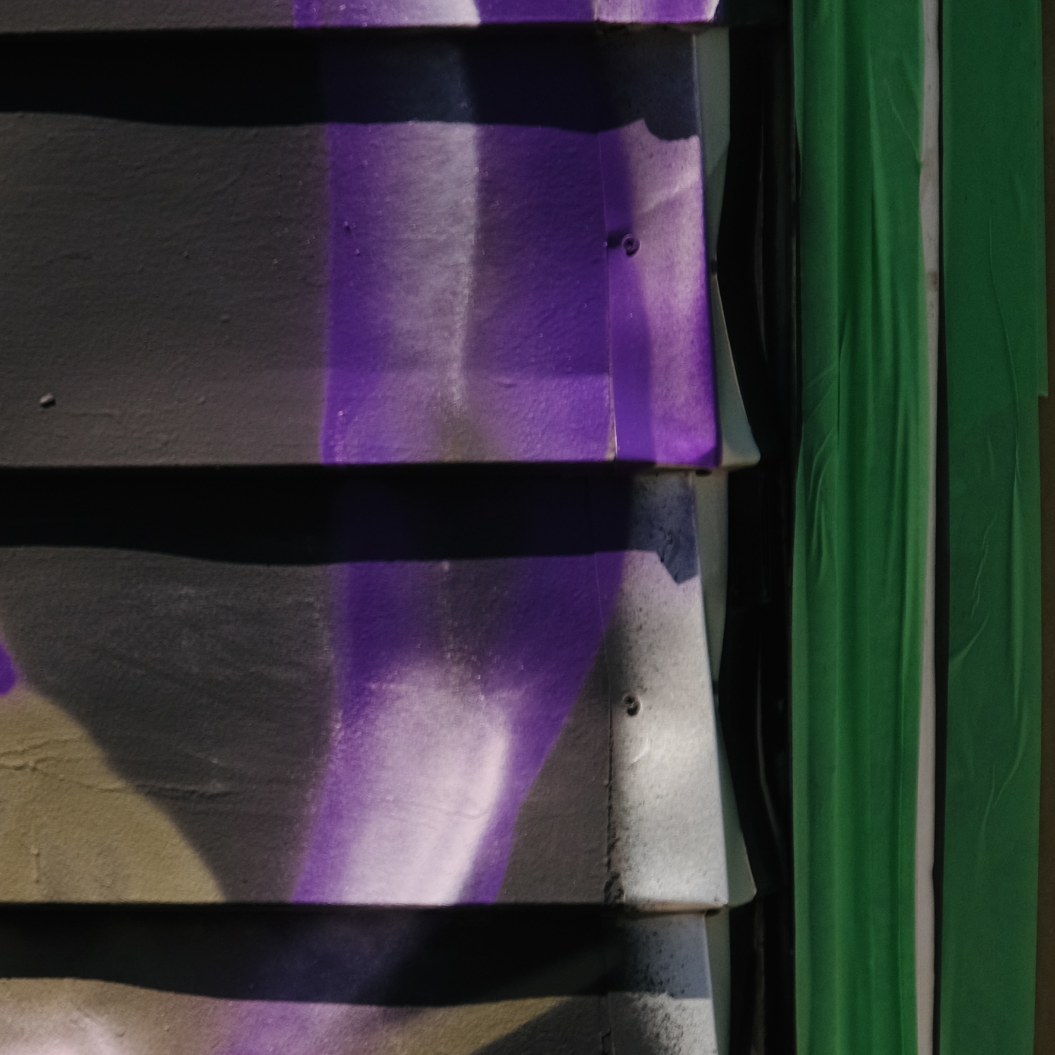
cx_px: -689
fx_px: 6586
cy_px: 666
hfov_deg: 8.9
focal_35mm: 191
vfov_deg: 9.2
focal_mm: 42.4
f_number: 2.8
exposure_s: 1/2500
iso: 160
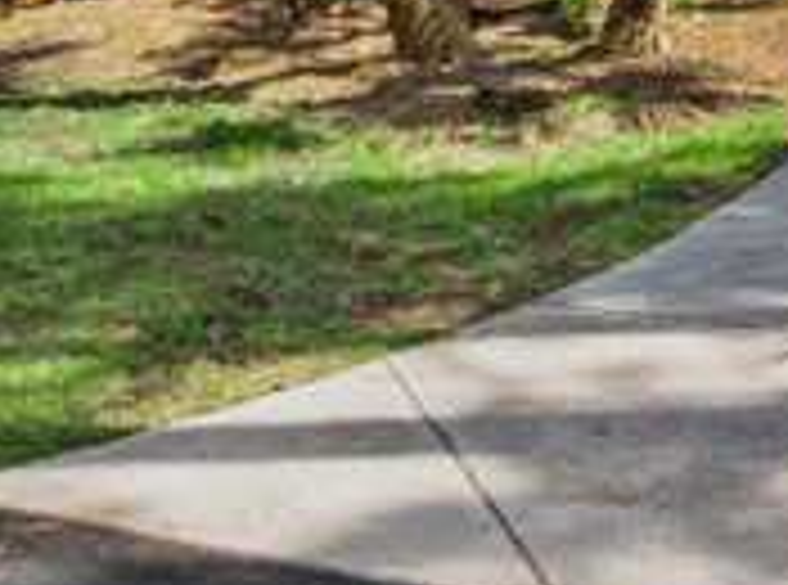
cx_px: 1144
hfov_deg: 16.5
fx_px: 2495
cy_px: -450
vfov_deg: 12.3
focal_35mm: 110
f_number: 2.8
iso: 260
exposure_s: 1/400
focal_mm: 12.29
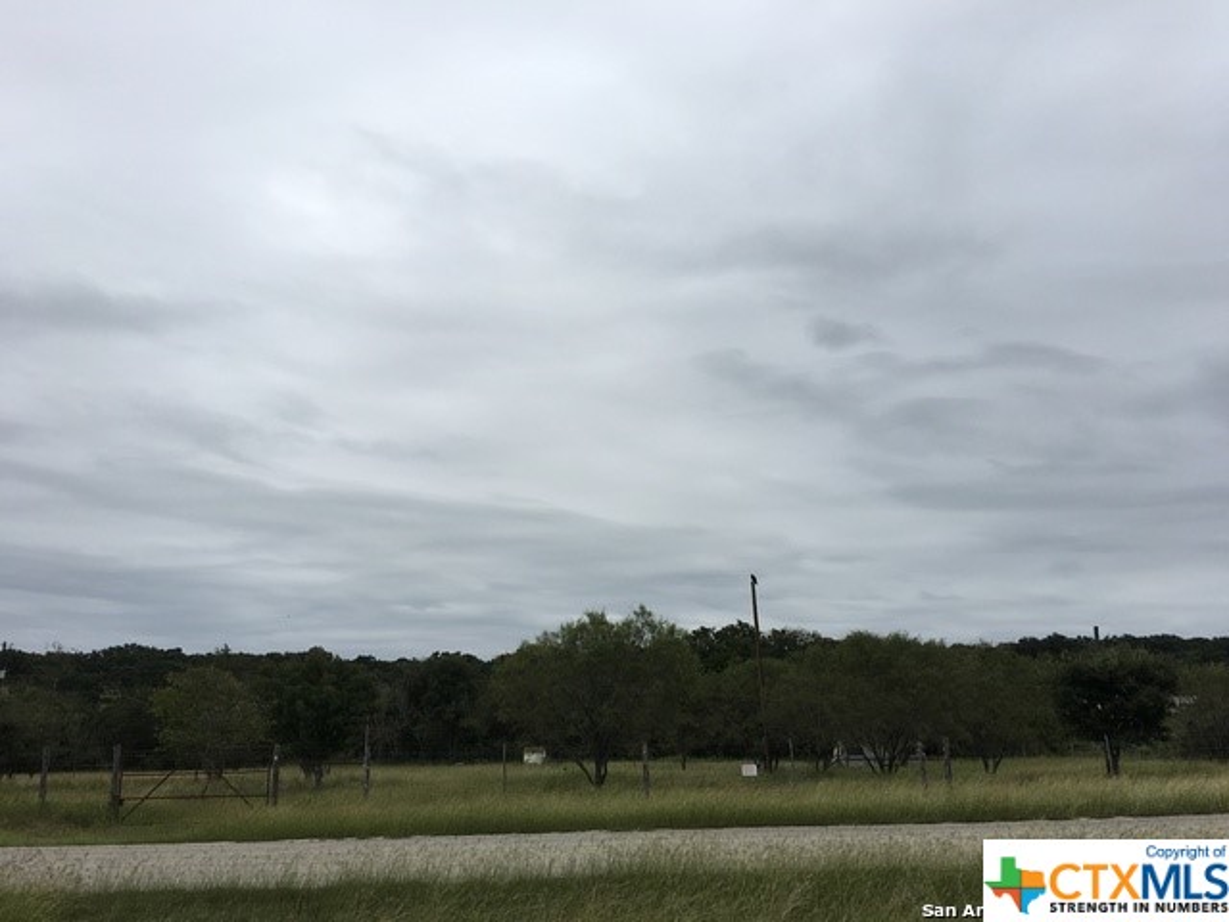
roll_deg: +1.0
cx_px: 614
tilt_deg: +16.4
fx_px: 1030
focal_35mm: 29
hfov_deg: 61.7
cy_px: 461
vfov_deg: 48.2
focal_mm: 4.15
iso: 25
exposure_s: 1/2653
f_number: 2.2
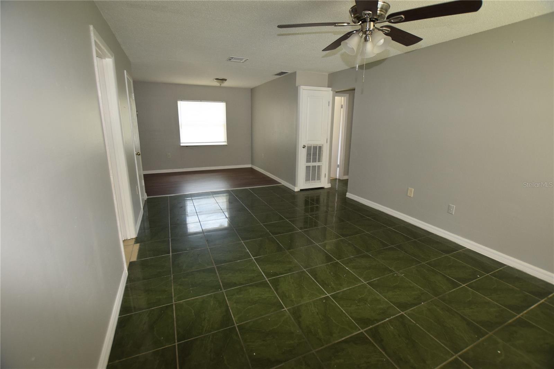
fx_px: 231
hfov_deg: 100.4
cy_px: 184
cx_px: 277
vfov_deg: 77.3
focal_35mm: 15
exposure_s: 1/80
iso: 800
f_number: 4.5
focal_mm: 10
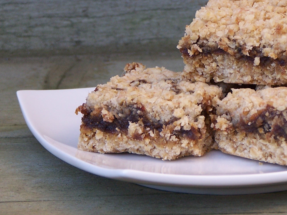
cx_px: 242
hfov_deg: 8.6
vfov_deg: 6.5
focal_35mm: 229
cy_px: 102
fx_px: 1899
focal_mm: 21.2
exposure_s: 1/60
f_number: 3.2
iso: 100
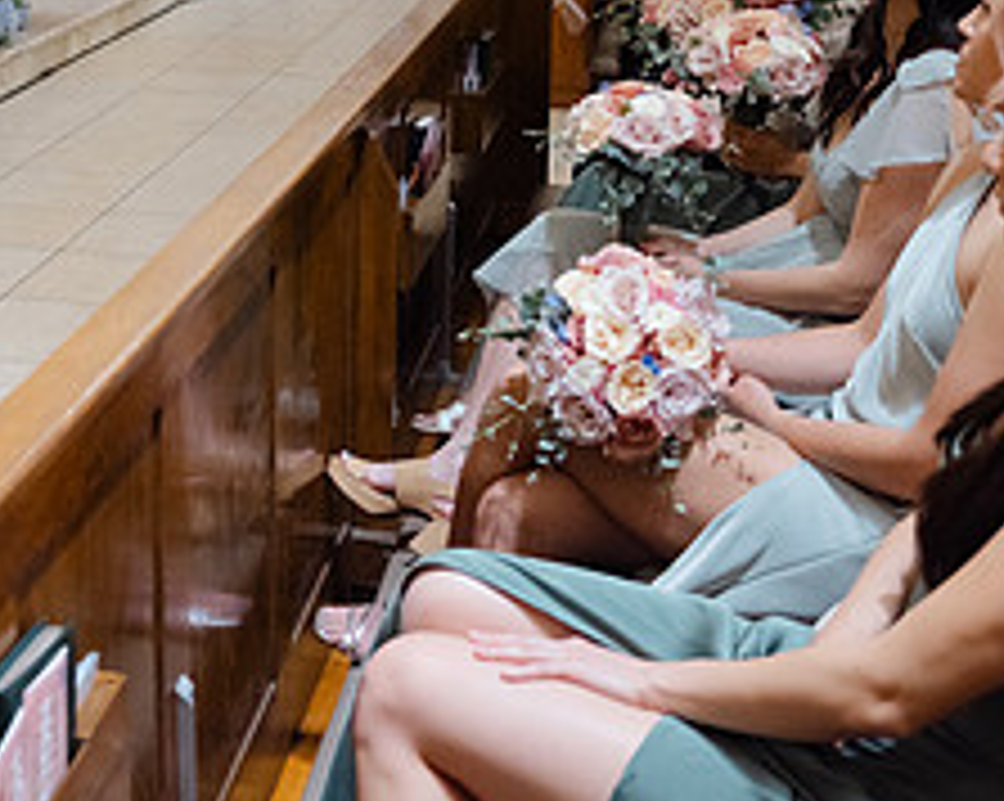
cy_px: 130
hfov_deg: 28.7
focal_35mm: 63
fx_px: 1870
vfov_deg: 23.7
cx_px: 74
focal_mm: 30
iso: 2500
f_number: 3.5
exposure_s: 1/100
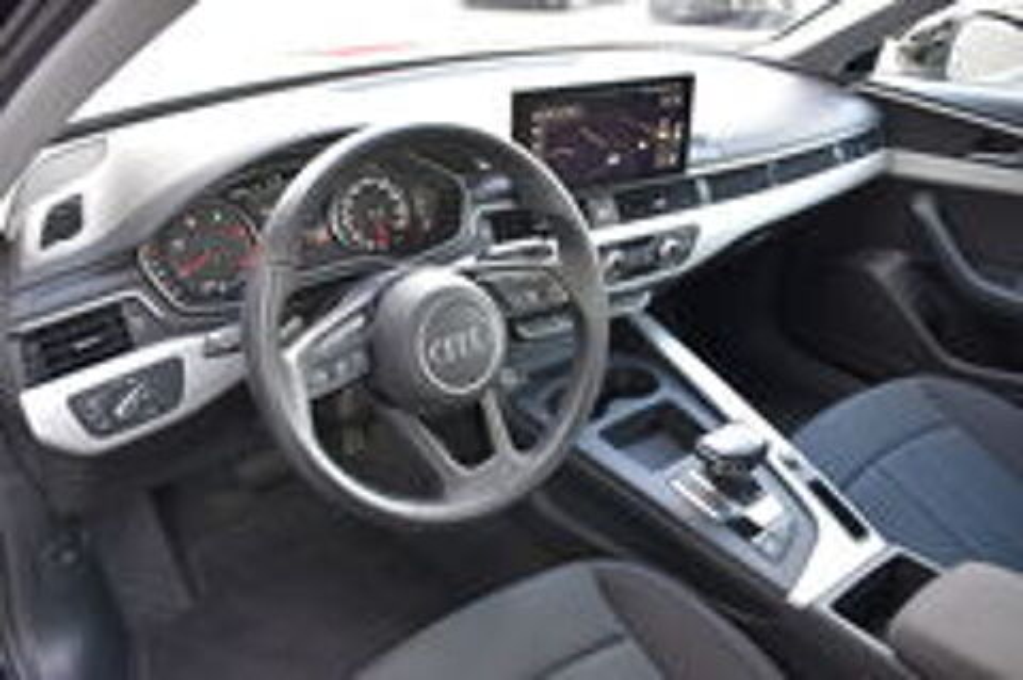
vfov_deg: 43.5
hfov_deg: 62.0
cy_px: 340
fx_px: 852
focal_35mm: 30
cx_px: 512
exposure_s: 1/60
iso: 640
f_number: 4
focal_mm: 20
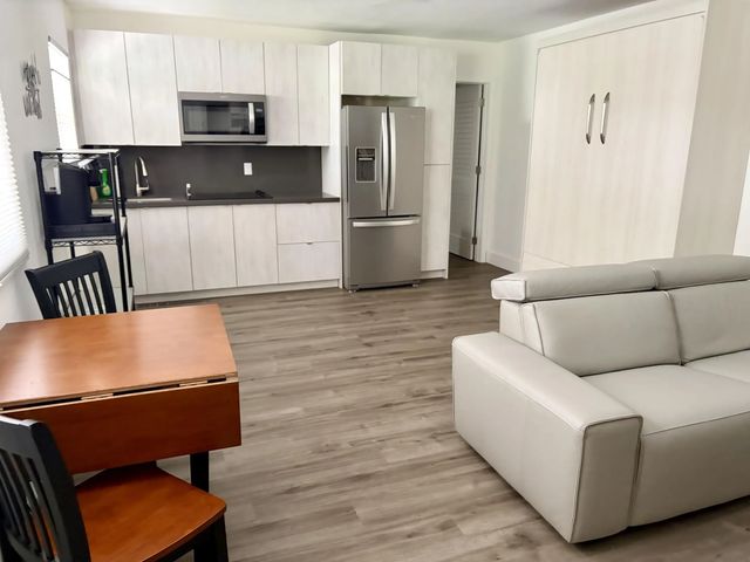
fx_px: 563
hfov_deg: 67.3
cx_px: 375
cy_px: 281
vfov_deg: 53.1
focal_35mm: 26
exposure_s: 1/30
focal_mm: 5.96
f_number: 1.6
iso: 800
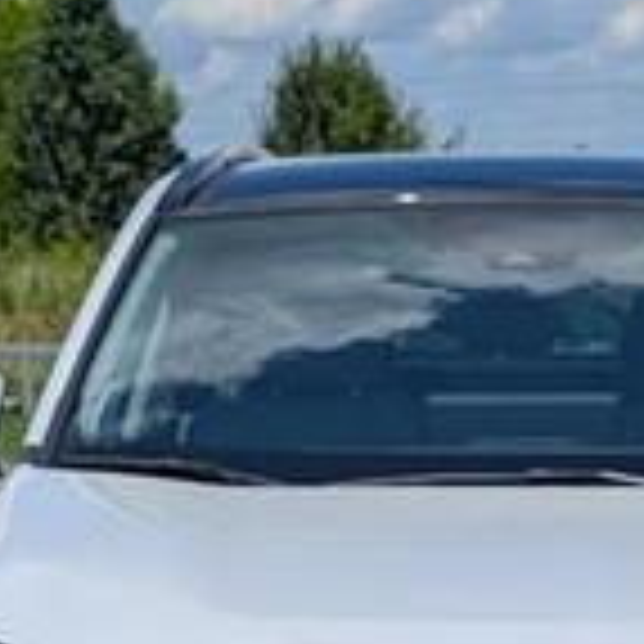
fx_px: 3220
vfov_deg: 11.2
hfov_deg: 11.4
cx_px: 464
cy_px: 779
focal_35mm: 153
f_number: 1.68
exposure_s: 1/5000
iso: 22
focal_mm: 6.9
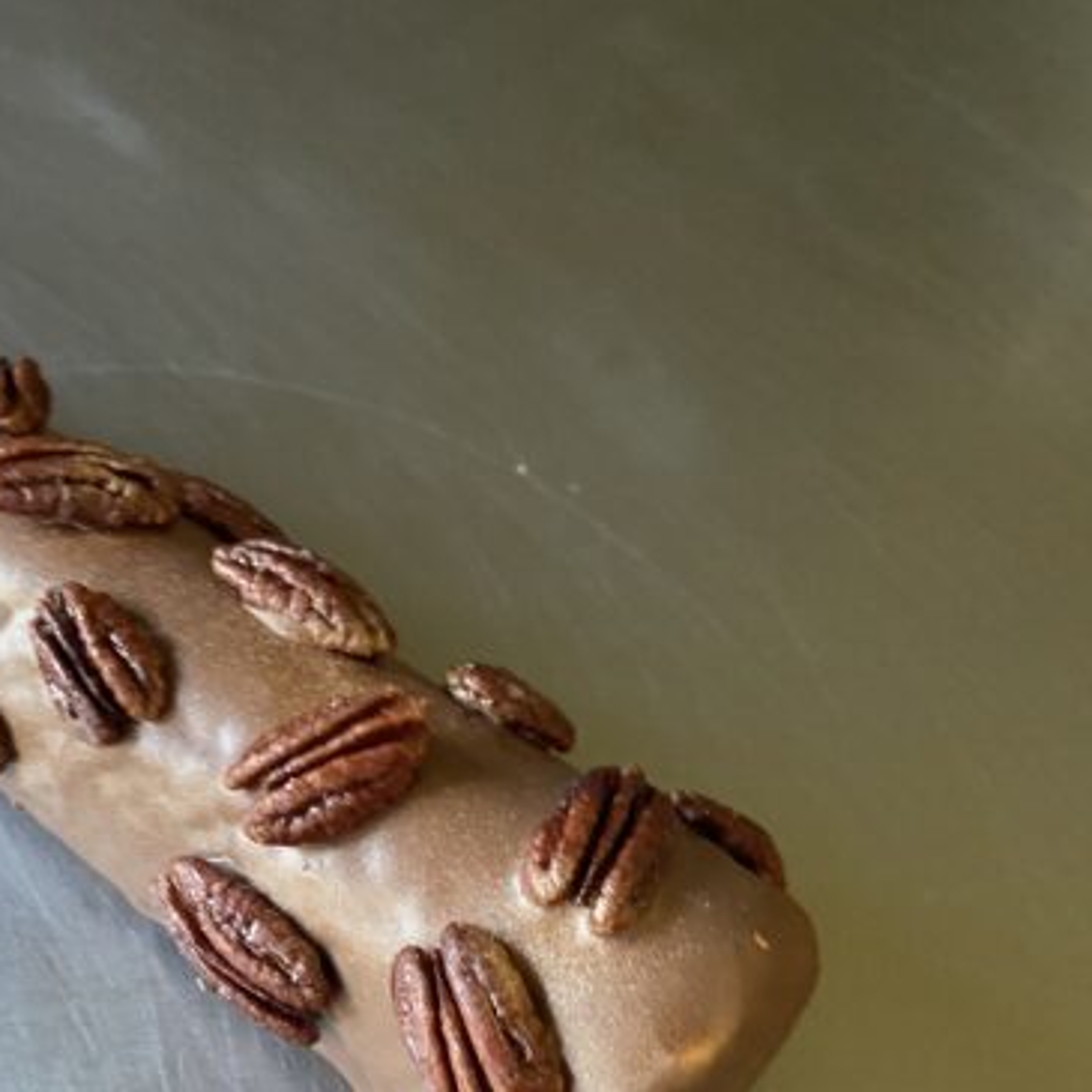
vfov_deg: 39.5
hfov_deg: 38.8
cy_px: 745
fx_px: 1499
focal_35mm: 42
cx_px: 247
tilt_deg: -57.3
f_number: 1.8
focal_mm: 4.25
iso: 400
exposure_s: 1/60
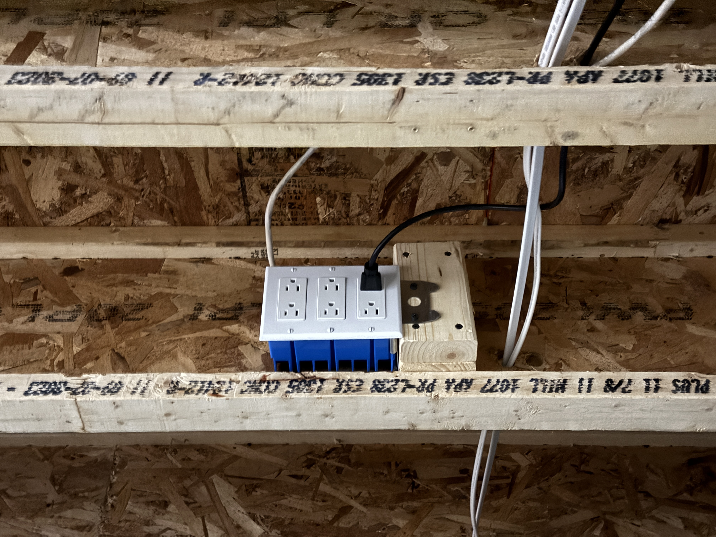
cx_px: 358
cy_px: 268
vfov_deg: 30.3
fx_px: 993
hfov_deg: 39.7
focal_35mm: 48
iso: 640
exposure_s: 1/5
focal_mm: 6.76
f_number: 1.78
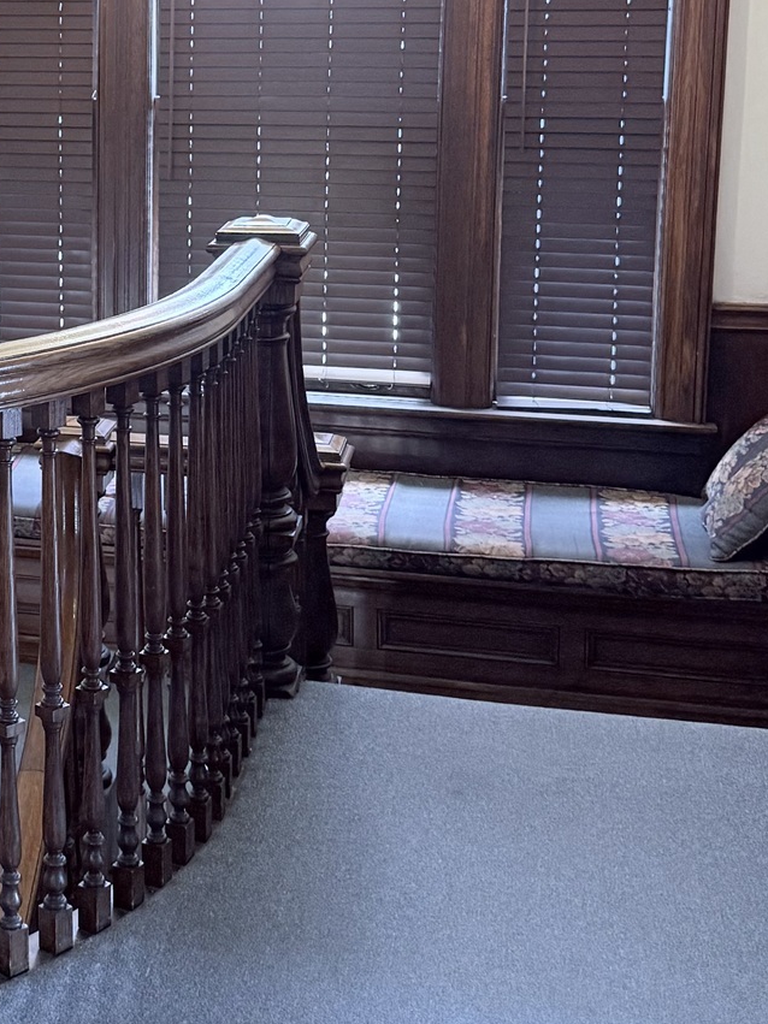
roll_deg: +0.6
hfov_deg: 21.2
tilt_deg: -7.2
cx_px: -114
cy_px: 229
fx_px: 1923
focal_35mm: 65
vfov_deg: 29.3
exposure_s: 1/60
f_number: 1.78
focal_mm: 6.76
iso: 250
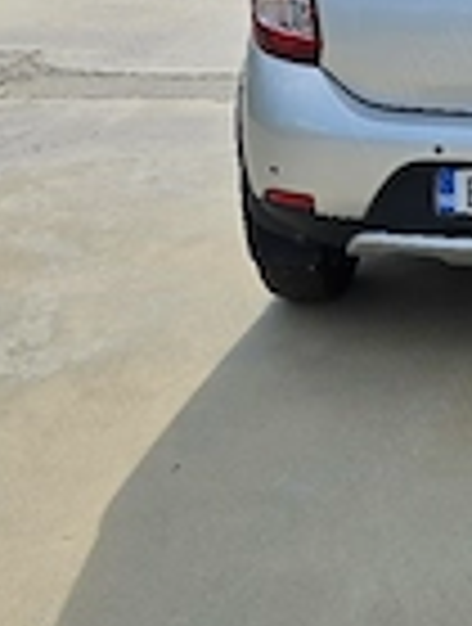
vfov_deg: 28.4
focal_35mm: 66
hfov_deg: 20.8
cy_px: 86
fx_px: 1194
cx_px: 575
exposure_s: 1/10000
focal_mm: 6.3
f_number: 1.7
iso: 80
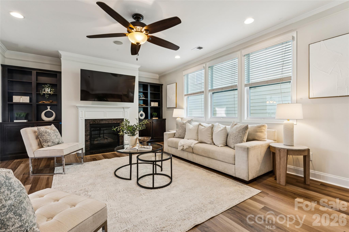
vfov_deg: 72.7
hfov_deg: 95.7
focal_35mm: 16
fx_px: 158
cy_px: 116
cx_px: 174
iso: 200
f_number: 13
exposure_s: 1/2.5
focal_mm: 16.3
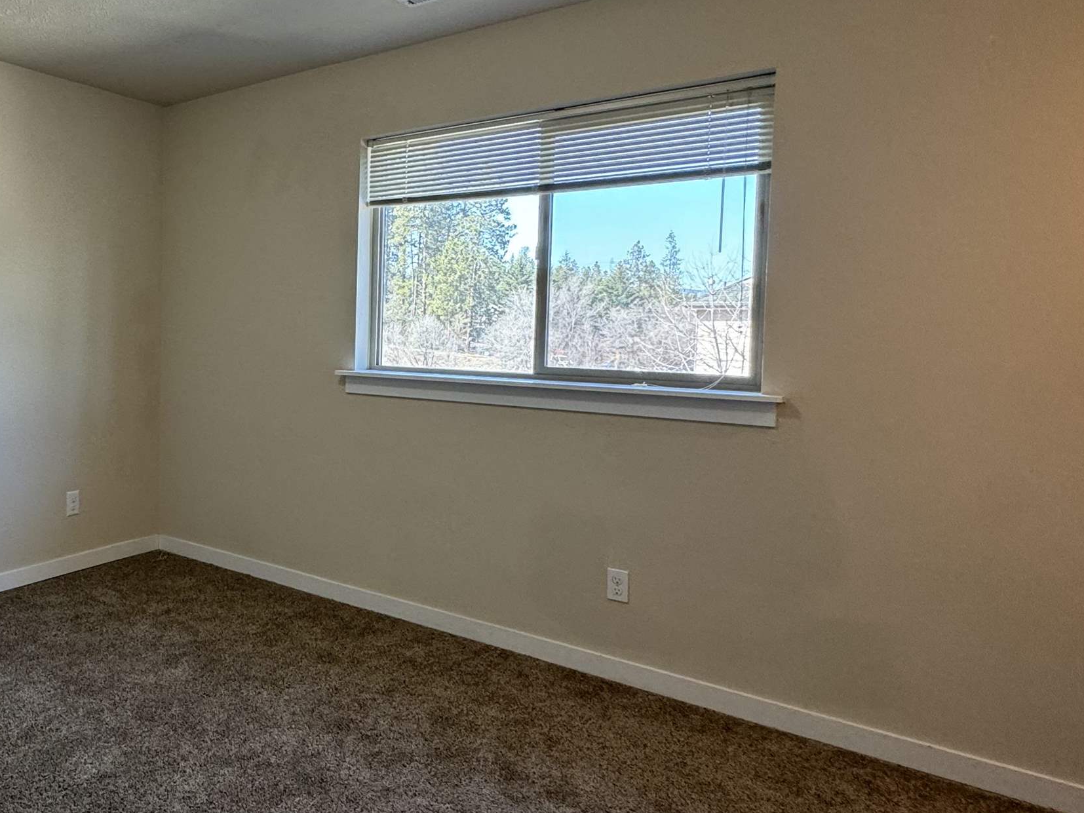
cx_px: 182
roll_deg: -0.7
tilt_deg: -2.7
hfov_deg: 60.5
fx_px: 814
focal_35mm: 26
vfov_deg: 53.0
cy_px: 360
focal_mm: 2.22
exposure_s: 1/120
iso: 200
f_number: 2.2
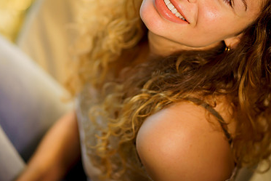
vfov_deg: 10.4
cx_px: 102
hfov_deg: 15.5
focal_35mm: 132
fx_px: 994
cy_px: 42
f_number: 1.8
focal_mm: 85
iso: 320
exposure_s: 1/200
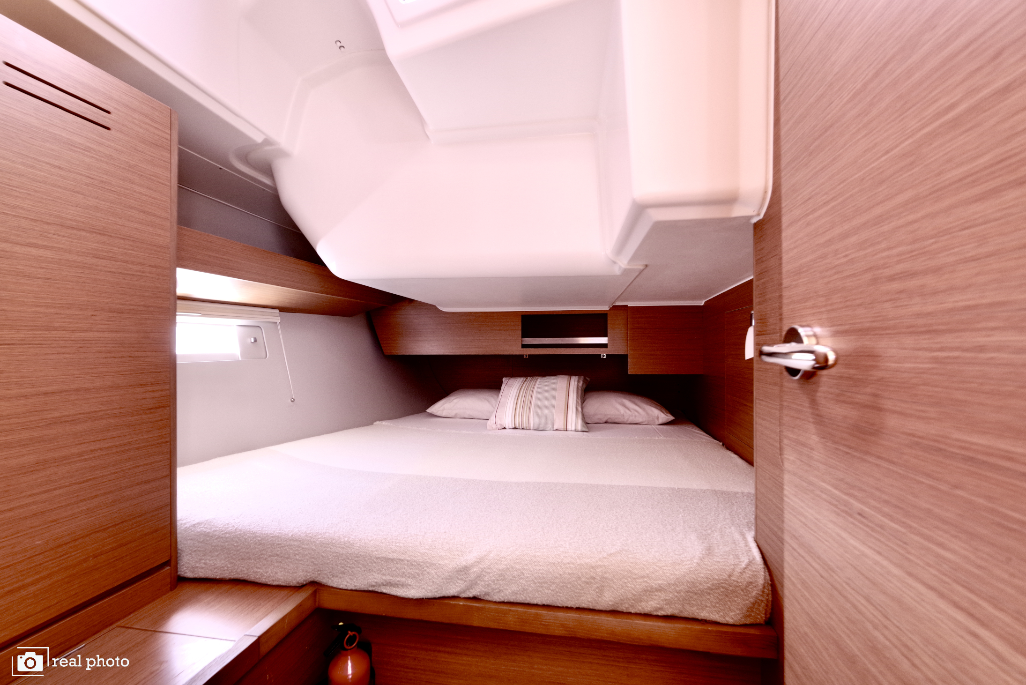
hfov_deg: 100.4
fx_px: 428
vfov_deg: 77.4
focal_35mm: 15
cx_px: 513
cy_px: 342
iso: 1600
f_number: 11
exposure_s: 1/5
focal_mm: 15
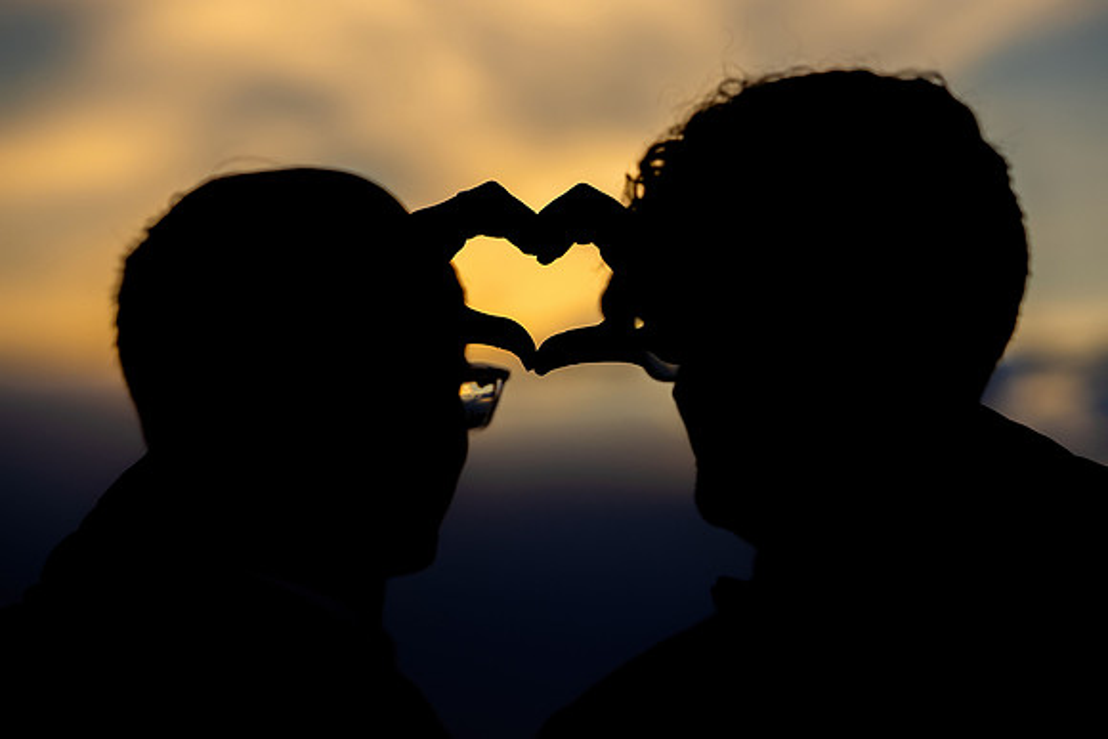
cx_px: 554
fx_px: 3694
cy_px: 370
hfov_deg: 17.1
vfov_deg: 11.4
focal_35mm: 120
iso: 125
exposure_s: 1/1250
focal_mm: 120
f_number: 3.5
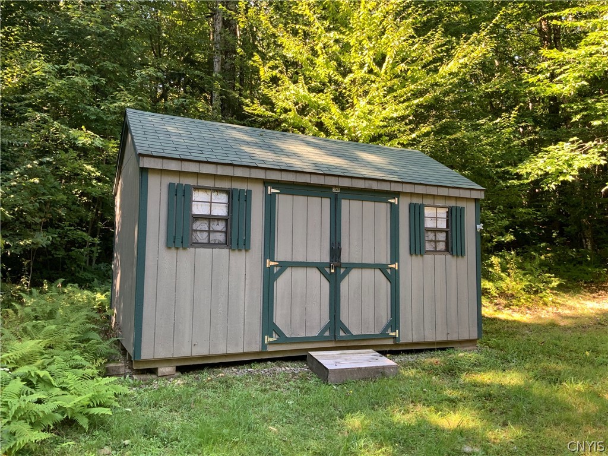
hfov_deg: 61.7
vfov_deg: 48.2
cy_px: 228
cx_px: 304
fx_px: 509
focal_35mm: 29
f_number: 1.8
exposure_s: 1/120
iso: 50
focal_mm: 3
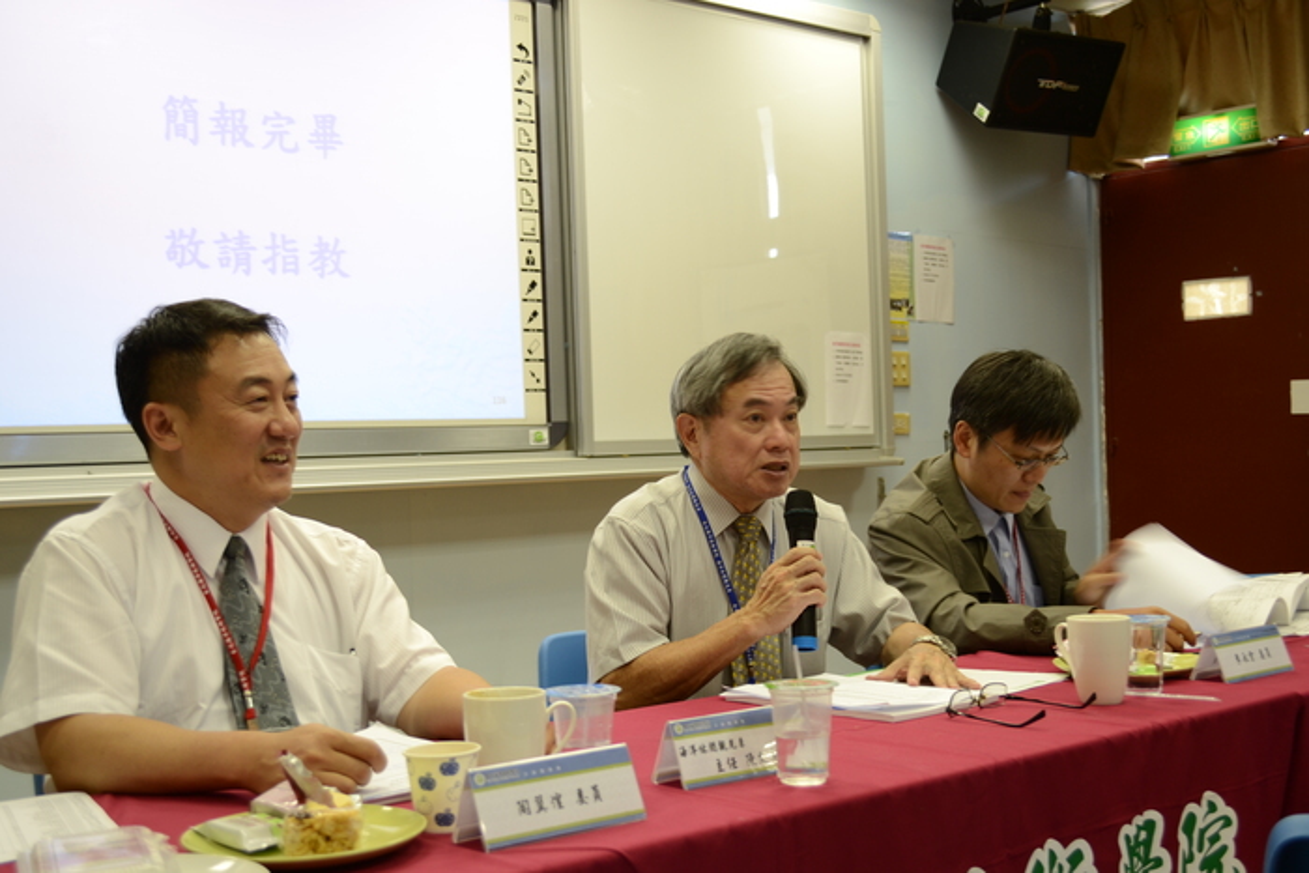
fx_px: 1582
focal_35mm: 44
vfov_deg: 30.9
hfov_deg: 45.0
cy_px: 436
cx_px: 654
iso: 100
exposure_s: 1/8
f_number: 4.5
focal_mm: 29
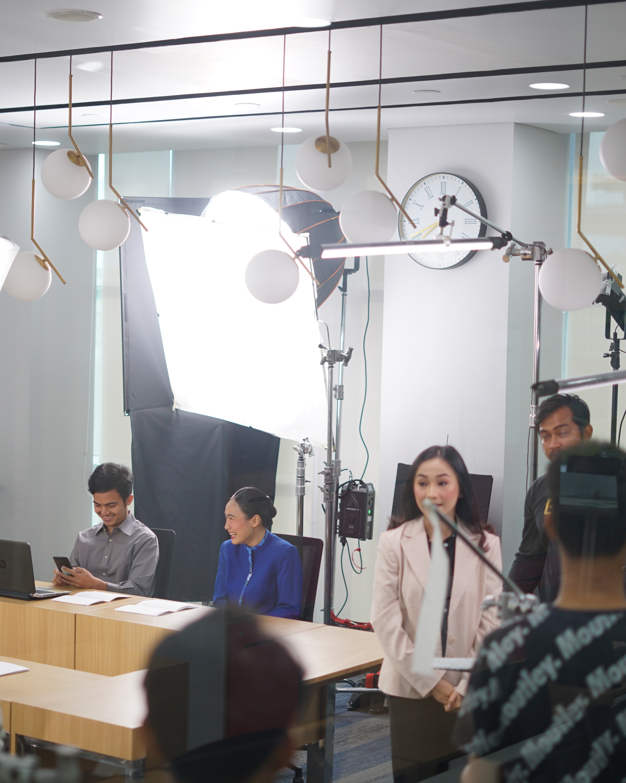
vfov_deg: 26.8
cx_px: 257
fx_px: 1644
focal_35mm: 71
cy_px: 393
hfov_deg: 21.5
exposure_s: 1/160
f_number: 2
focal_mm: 50
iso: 320
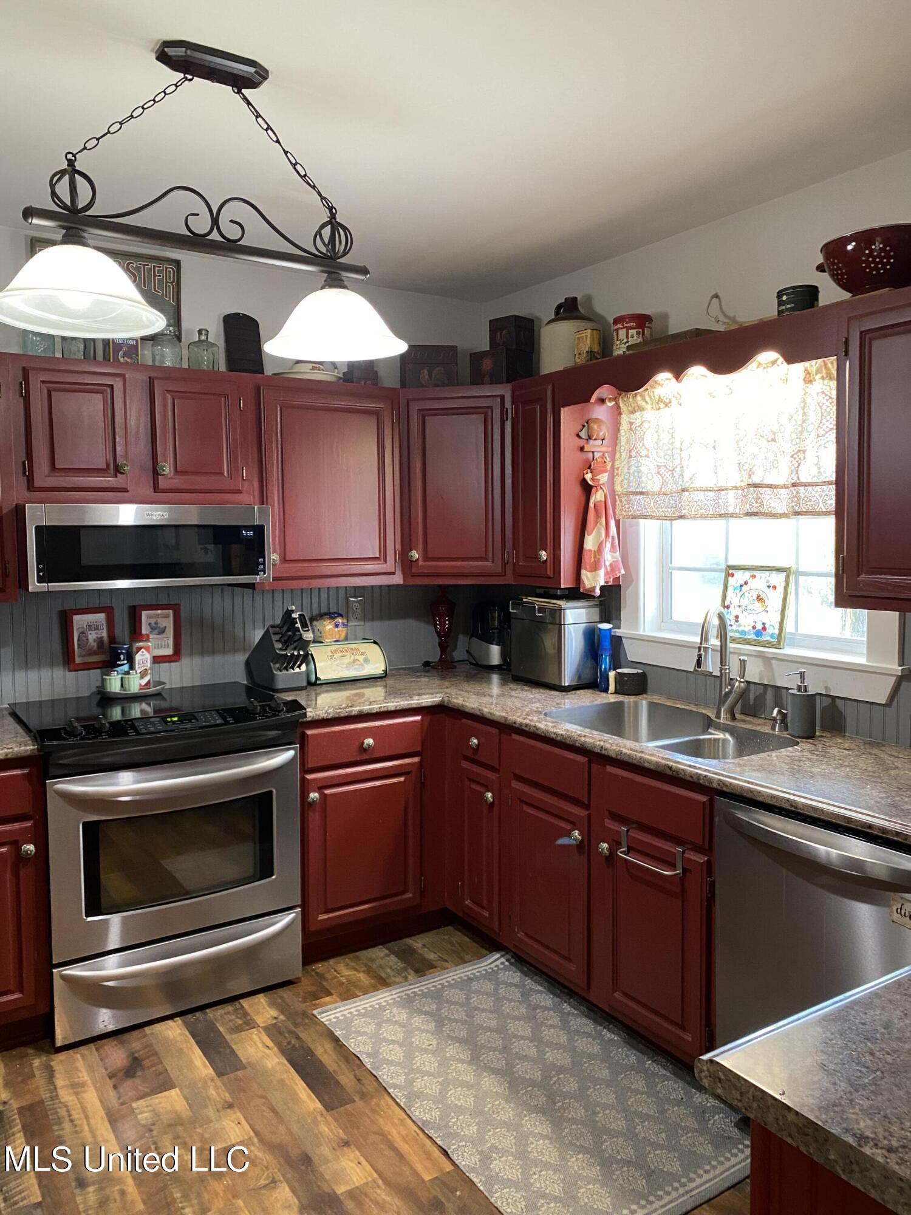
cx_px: 456
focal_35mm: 26
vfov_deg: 67.3
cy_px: 608
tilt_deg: -2.0
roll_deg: +0.1
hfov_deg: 53.1
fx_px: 912
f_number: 1.8
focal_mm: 4.25
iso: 250
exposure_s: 1/60
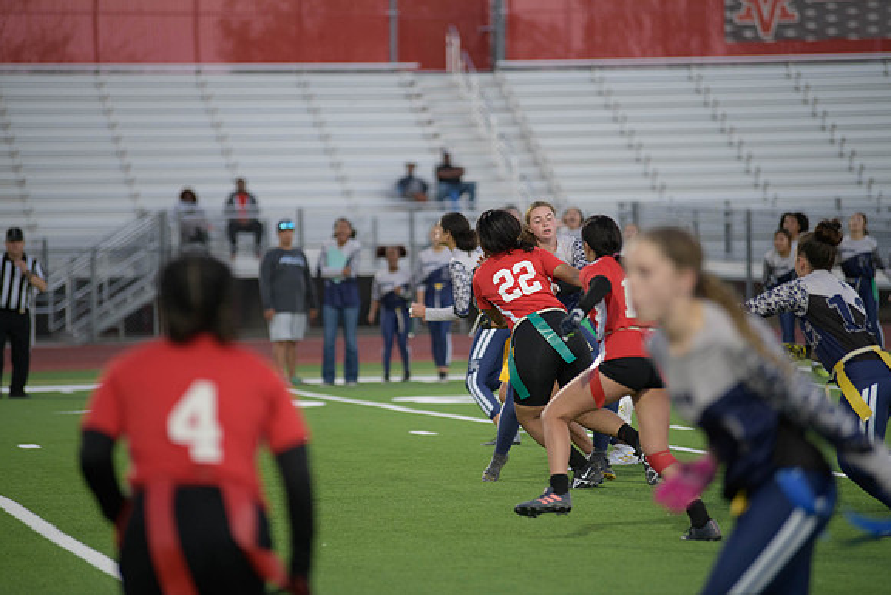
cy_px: 298
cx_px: 446
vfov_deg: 6.8
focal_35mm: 201
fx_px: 4976
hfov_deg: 10.2
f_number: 2.8
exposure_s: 1/640
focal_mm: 200
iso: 1250
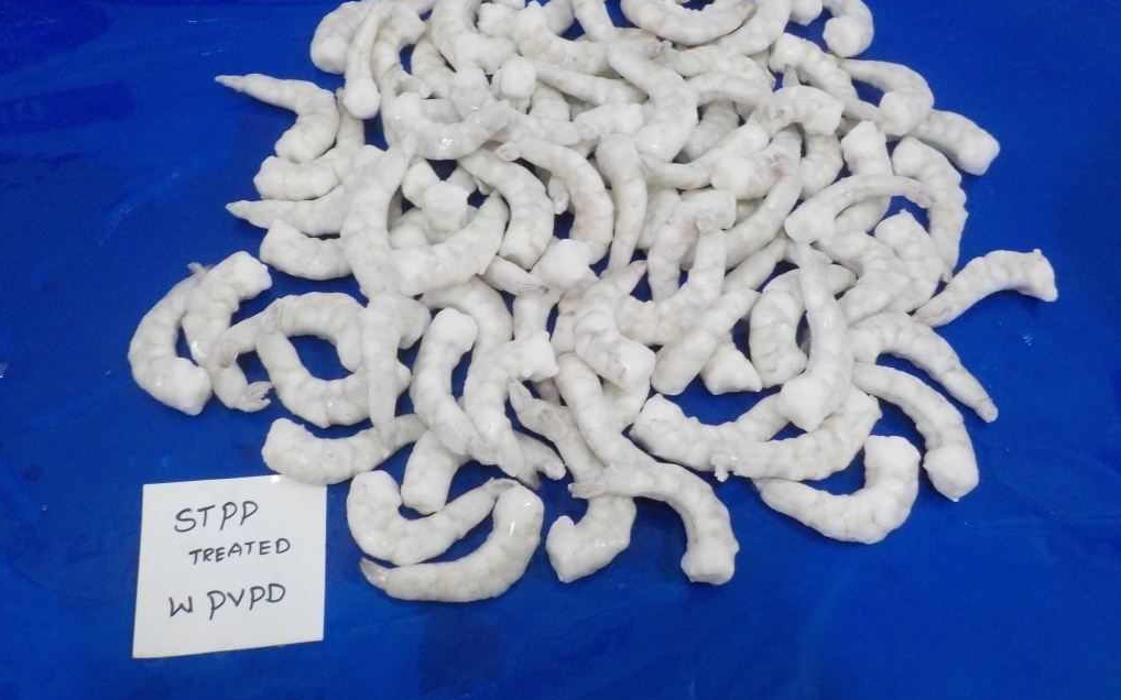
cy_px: 326
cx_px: 559
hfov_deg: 59.7
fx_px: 978
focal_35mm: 32
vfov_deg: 39.4
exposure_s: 1/15
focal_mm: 4.1
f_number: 3.3
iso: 400
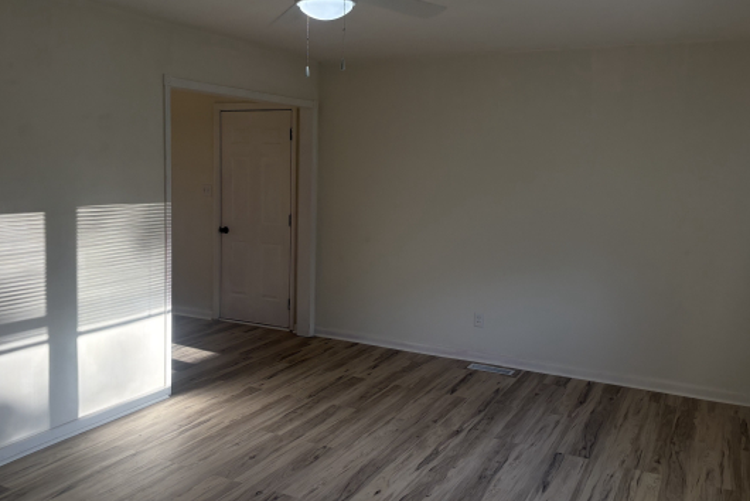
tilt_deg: -4.9
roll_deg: -0.5
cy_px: 234
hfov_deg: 55.6
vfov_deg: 38.9
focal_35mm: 34
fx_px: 709
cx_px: 329
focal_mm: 5.96
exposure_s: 1/357
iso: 64
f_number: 1.6
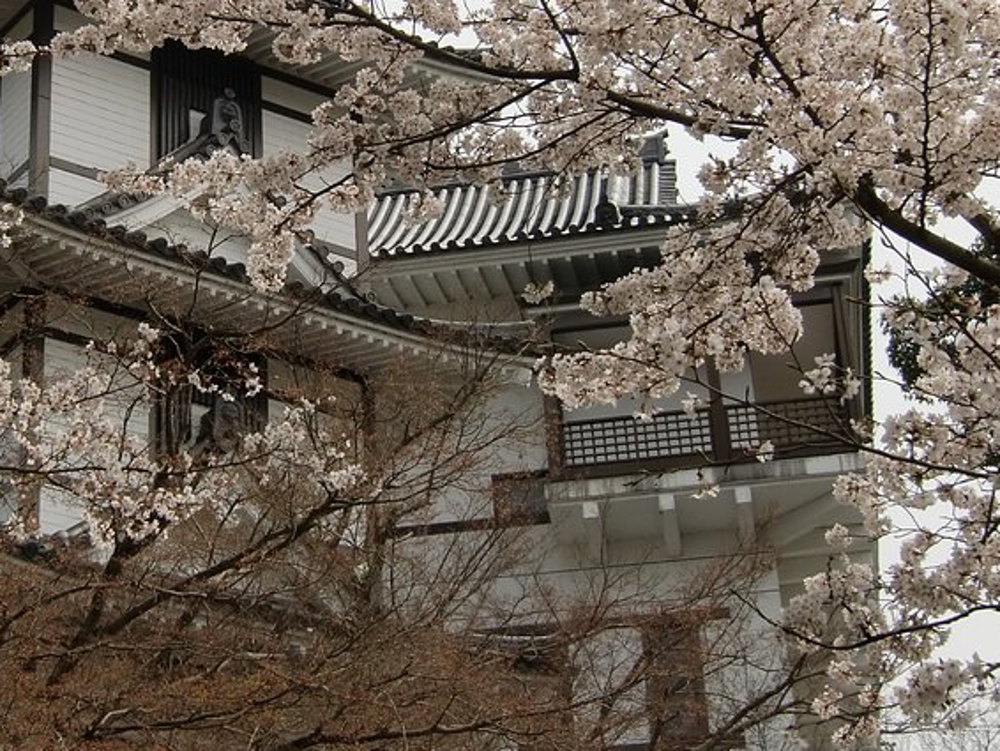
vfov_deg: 17.3
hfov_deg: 22.6
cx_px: 178
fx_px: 2457
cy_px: 191
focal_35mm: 85
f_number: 4
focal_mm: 8.4
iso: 64
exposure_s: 1/800
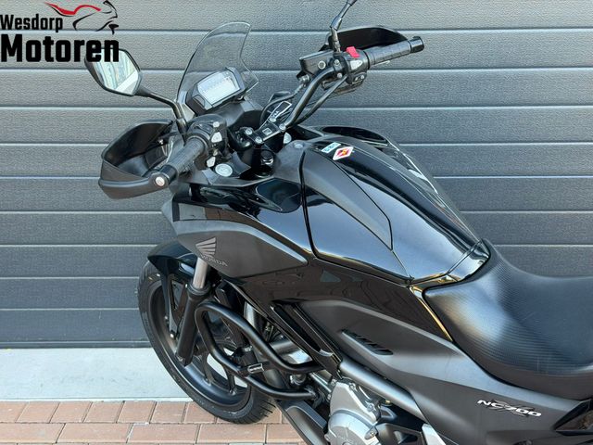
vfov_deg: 30.3
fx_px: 822
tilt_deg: -19.6
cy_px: 222
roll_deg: +0.7
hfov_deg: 39.7
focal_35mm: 48
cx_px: 296
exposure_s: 1/197
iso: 125
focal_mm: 6.76
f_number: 1.78
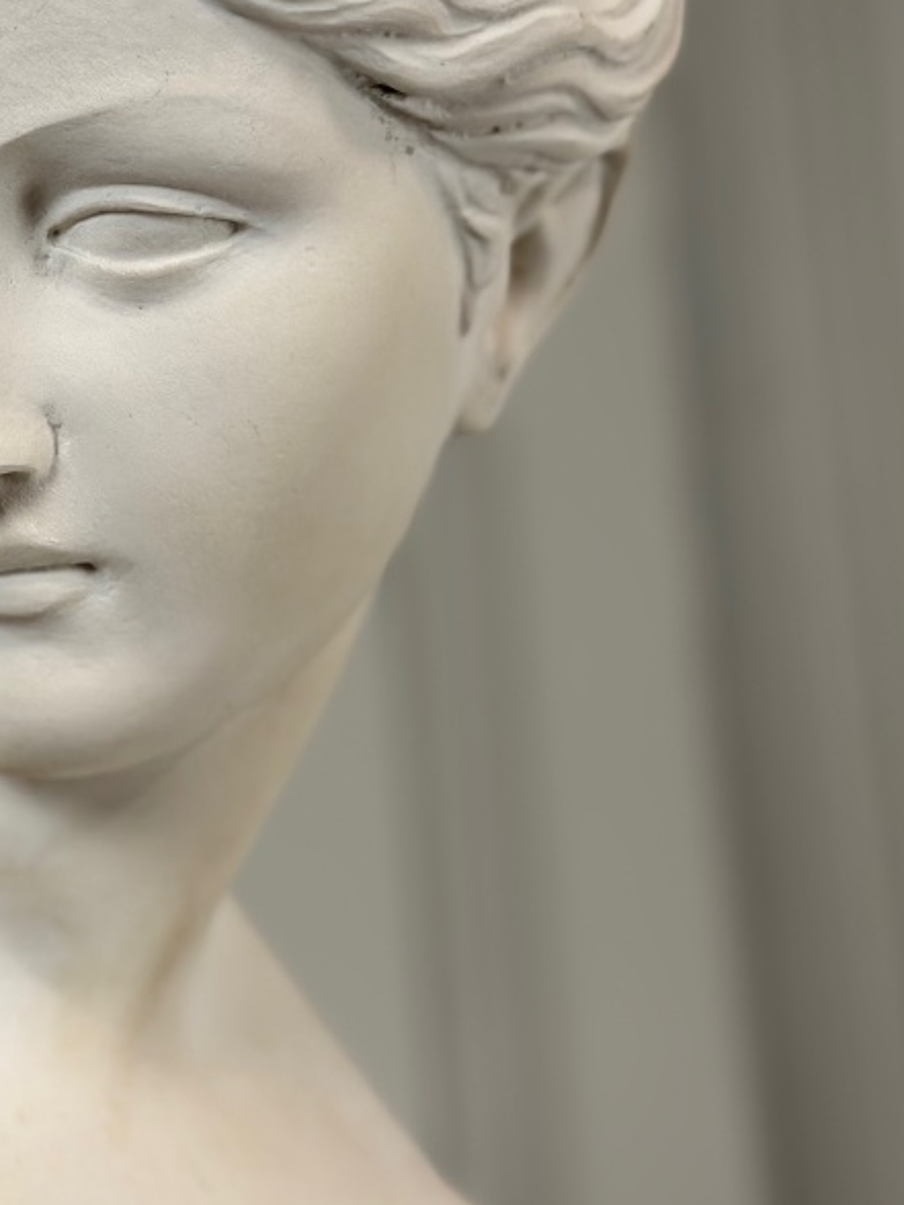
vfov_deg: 20.0
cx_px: 76
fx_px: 3412
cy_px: 387
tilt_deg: +17.7
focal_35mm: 98
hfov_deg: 14.9
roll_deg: +4.0
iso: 64
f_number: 1.78
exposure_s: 1/50
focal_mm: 6.76
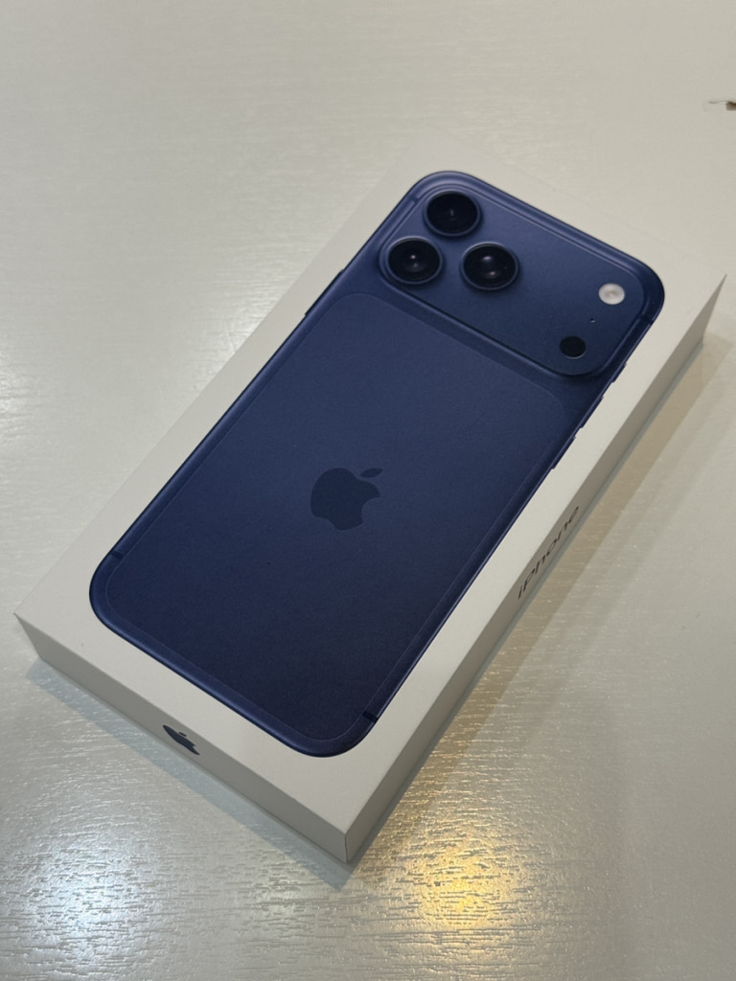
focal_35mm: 48
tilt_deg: -61.9
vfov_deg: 39.7
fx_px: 1361
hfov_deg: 30.3
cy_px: 490
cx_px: 368
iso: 50
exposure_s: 1/120
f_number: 1.78
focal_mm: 6.76
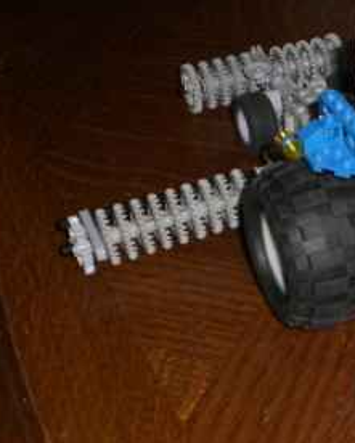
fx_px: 1129
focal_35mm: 86
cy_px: 270
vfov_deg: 22.2
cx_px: 437
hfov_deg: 17.0
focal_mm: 6.3
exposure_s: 1/60
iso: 200
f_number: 3.1
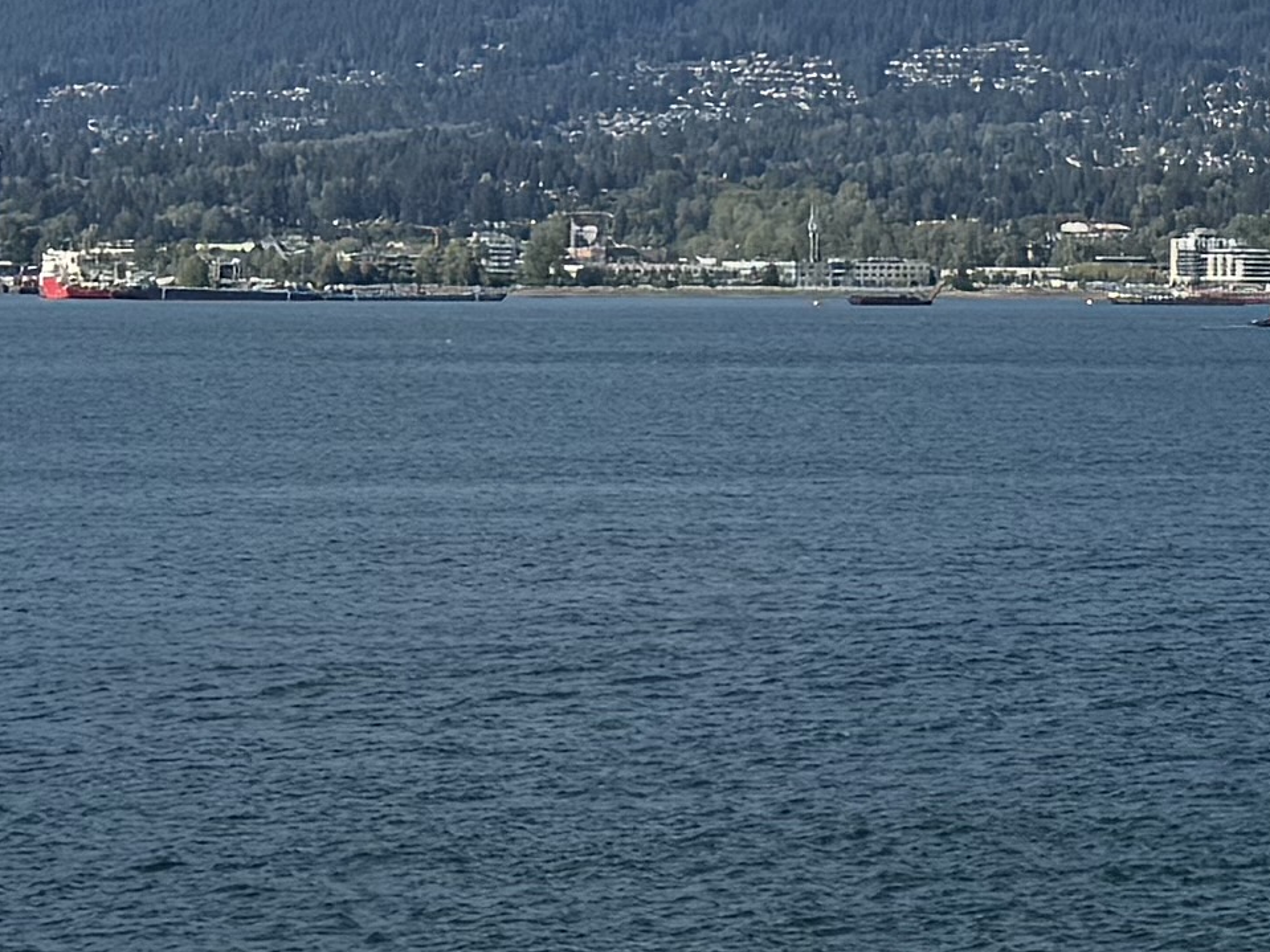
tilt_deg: +1.6
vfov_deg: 10.3
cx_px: 1195
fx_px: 5246
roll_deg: -1.0
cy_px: 25
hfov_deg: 13.7
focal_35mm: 143
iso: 80
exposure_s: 1/5814
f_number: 1.78
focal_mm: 6.76
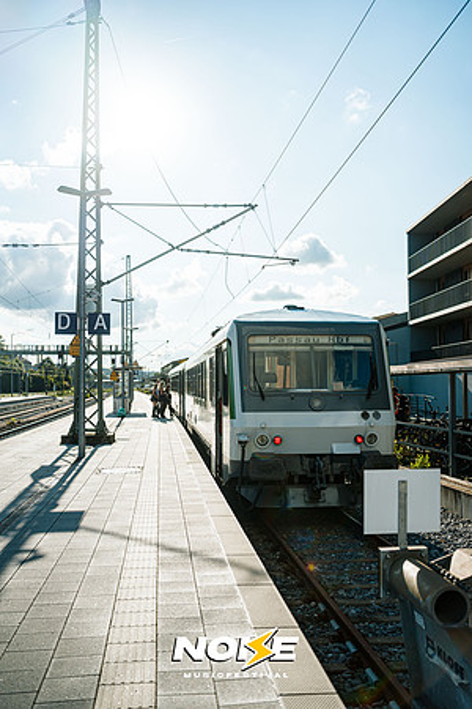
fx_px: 688
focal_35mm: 35
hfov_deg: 37.9
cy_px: 354
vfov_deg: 54.4
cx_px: 236
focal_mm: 35
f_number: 2
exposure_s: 1/8000
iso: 100
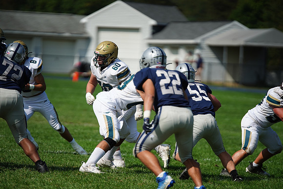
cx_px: 142
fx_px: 2359
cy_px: 94
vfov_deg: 4.6
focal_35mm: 300
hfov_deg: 6.9
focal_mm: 300
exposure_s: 1/8000
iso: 400
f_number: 2.8
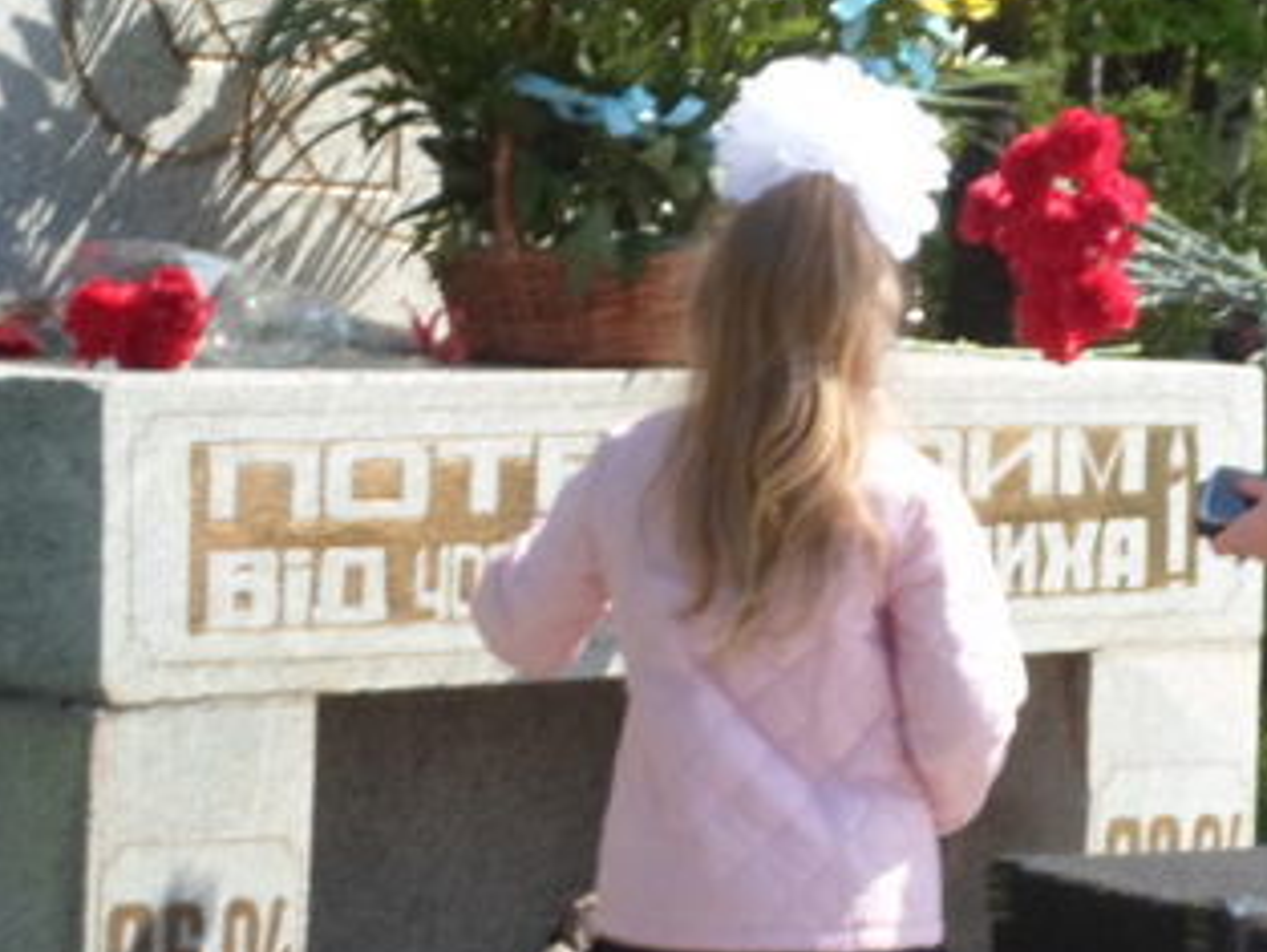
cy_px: 344
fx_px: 10289
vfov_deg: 5.3
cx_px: 1356
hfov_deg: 7.0
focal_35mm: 281
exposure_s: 1/125
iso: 80
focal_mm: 19.8
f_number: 5.7
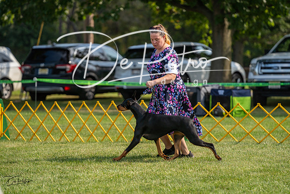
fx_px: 1571
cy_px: 97
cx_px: 145
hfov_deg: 10.5
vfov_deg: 7.0
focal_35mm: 195
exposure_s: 1/1600
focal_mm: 195
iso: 200
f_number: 3.5
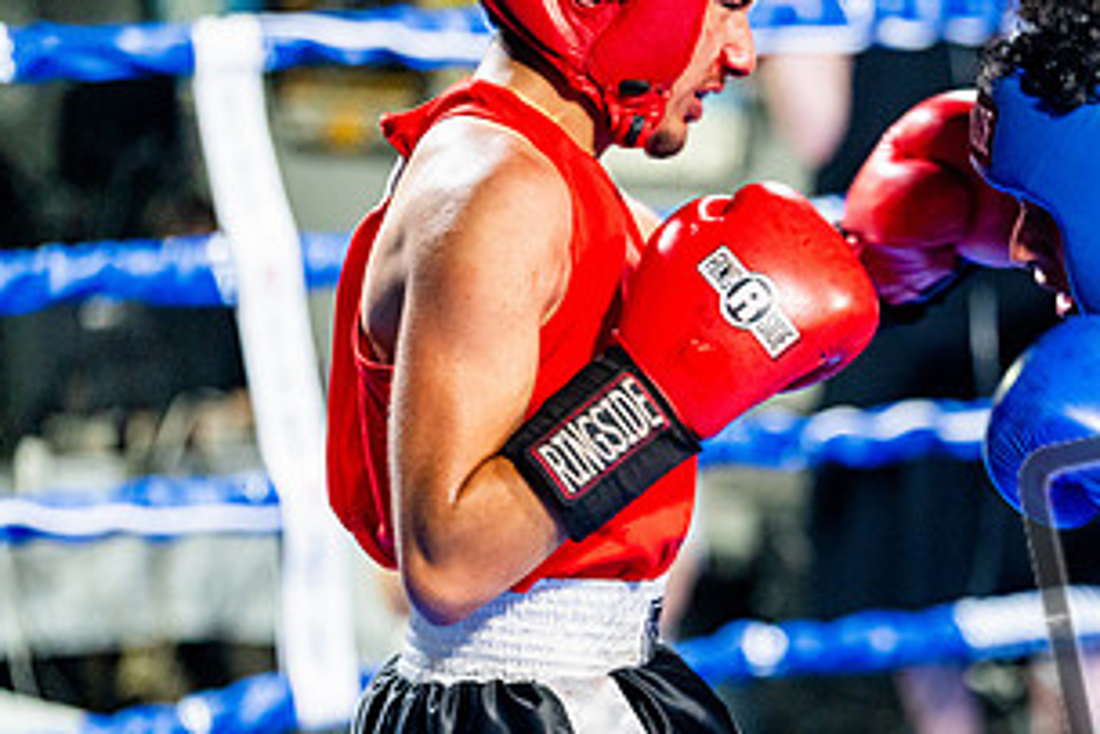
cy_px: 508
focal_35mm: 170
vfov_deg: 8.1
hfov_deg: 12.0
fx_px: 5197
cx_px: 1028
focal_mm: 89
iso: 4000
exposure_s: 1/800
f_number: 2
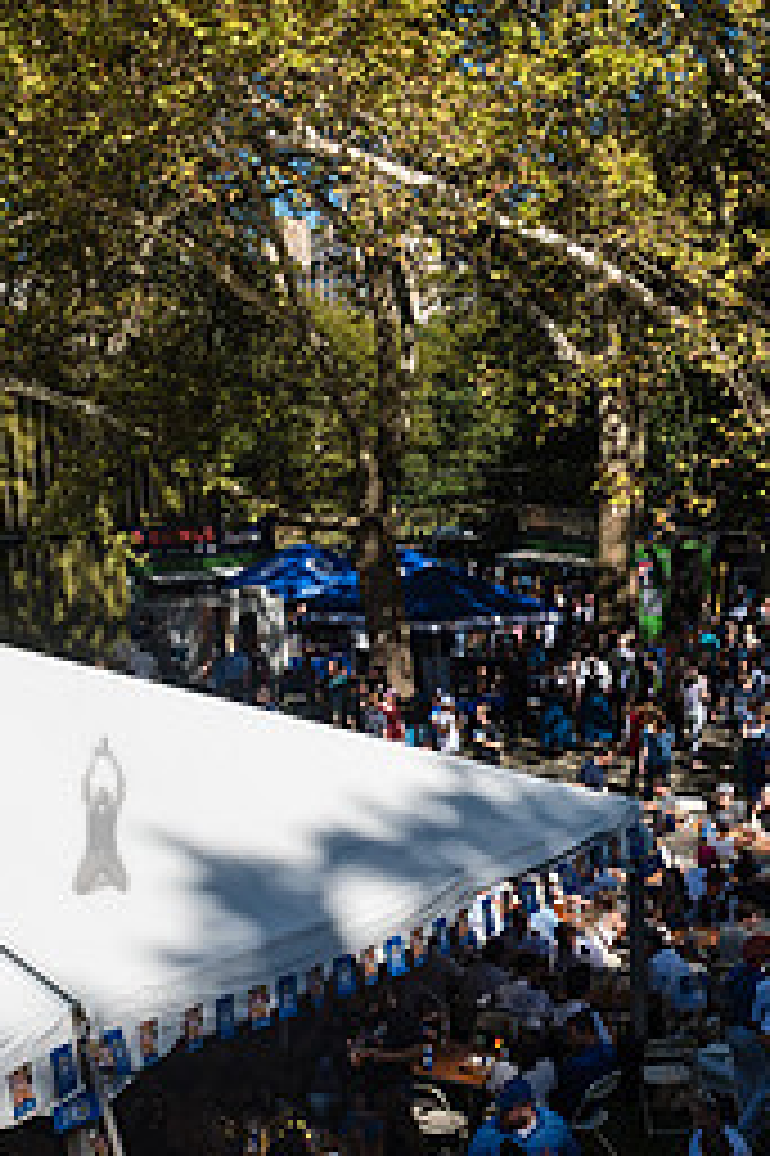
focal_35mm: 58
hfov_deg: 22.8
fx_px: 1863
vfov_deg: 34.5
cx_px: 680
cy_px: 596
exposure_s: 1/1250
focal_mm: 24
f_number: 5
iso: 250
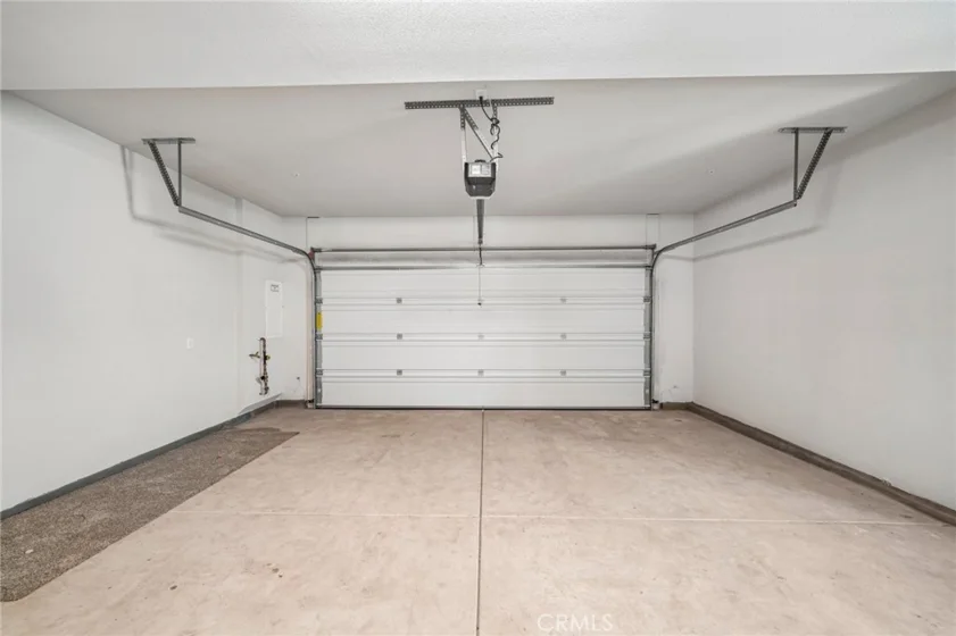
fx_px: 372
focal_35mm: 14
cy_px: 318
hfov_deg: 104.3
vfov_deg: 81.2
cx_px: 478
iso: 400
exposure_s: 1/6
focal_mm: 14
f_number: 7.1
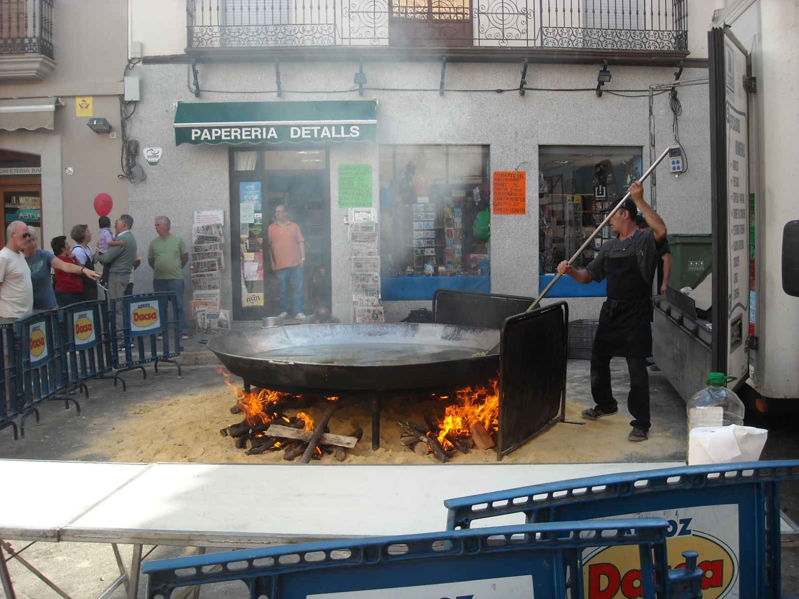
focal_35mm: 35
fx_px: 808
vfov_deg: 40.7
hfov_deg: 52.6
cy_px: 300
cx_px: 400
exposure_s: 1/239
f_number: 2.8
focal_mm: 5.7
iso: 64
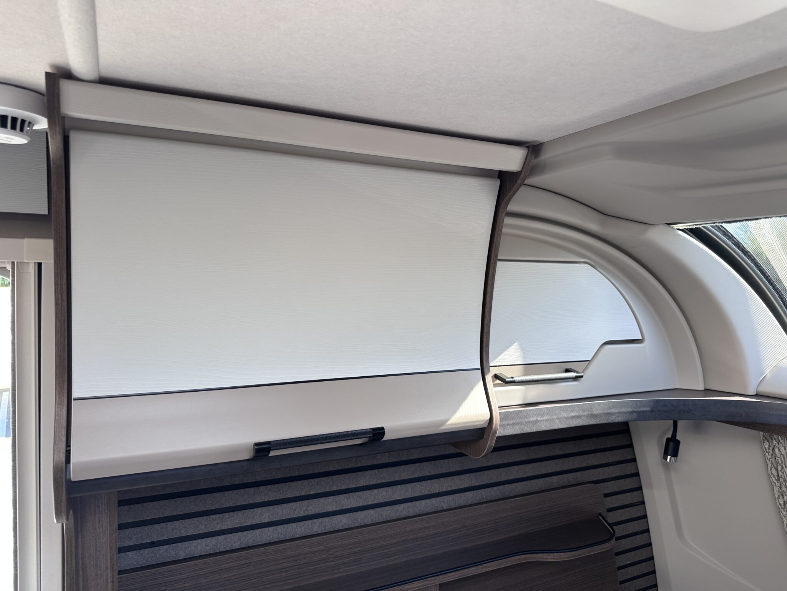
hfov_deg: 71.6
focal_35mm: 24
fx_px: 546
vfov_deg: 56.8
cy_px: 296
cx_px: 394
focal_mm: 6.86
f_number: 1.78
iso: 64
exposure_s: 1/121
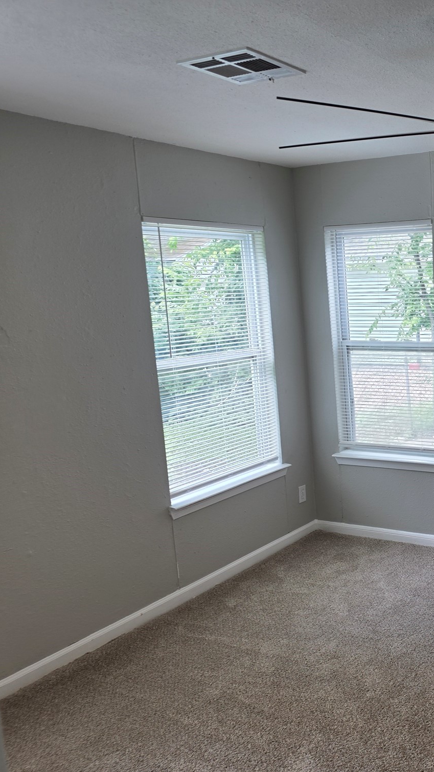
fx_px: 695
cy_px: 392
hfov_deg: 30.8
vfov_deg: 58.0
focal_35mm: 34
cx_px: 481
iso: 40
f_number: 1.7
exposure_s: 1/120
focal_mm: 6.3
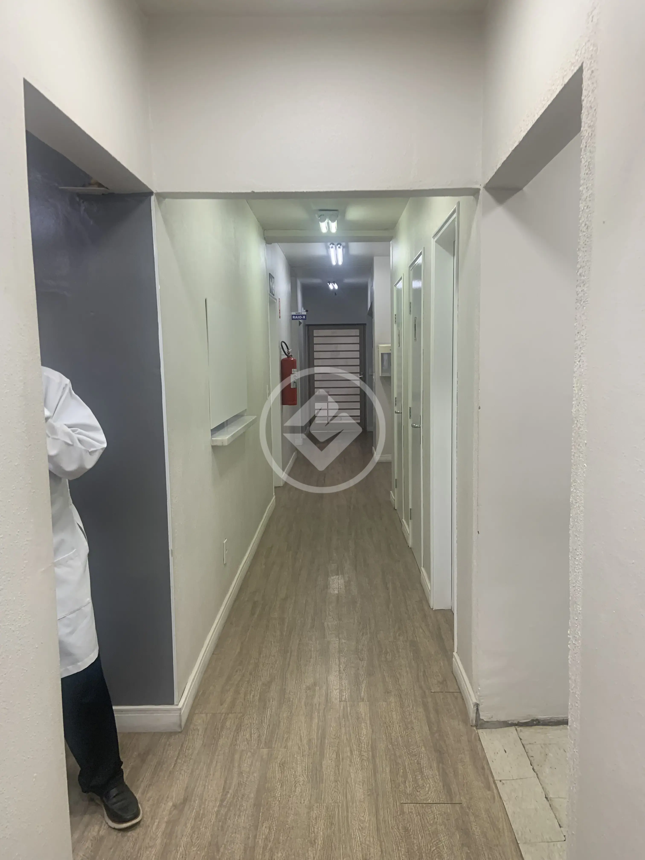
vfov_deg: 67.3
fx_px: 646
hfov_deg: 53.1
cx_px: 322
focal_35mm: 26
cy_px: 430
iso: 64
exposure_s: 1/60
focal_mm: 4.25
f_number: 1.8
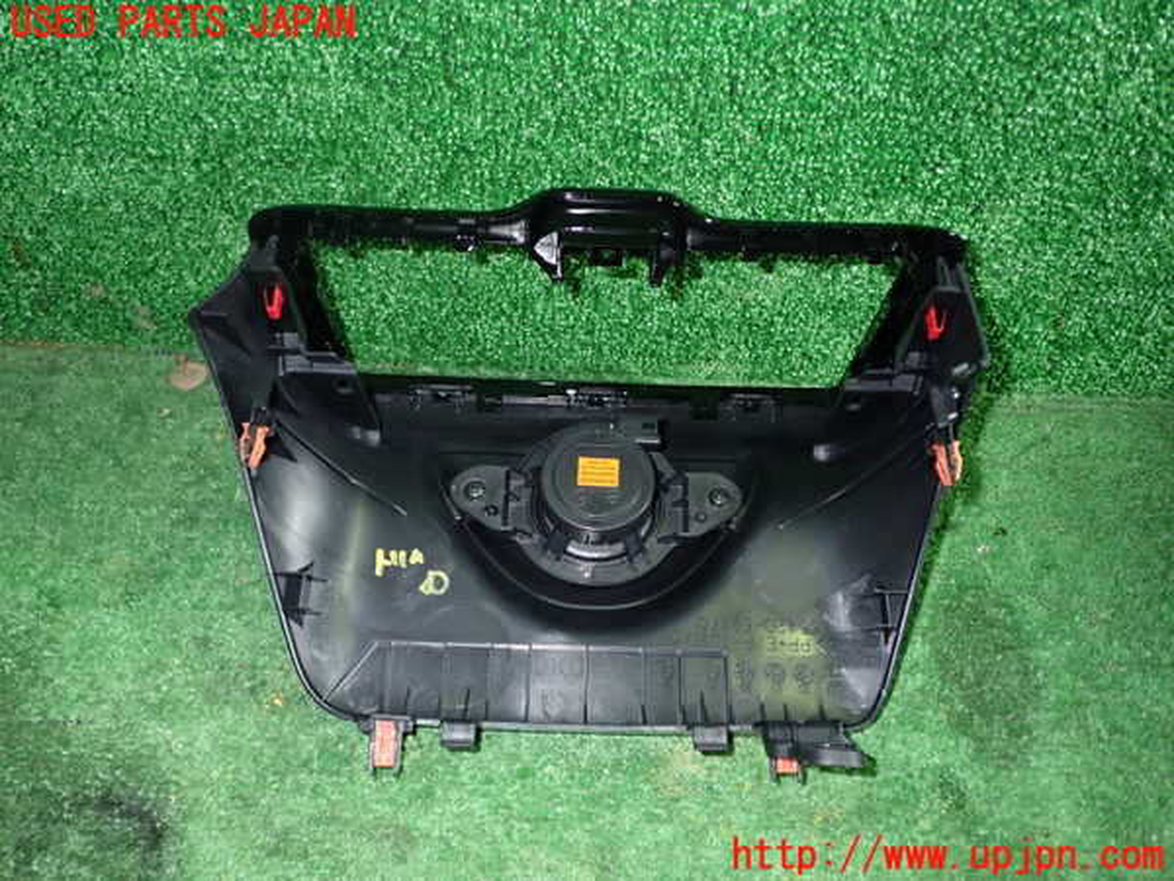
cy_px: 440
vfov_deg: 44.2
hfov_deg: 56.8
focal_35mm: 32
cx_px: 587
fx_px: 1085
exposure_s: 1/30
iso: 640
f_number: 7.1
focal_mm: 5.79
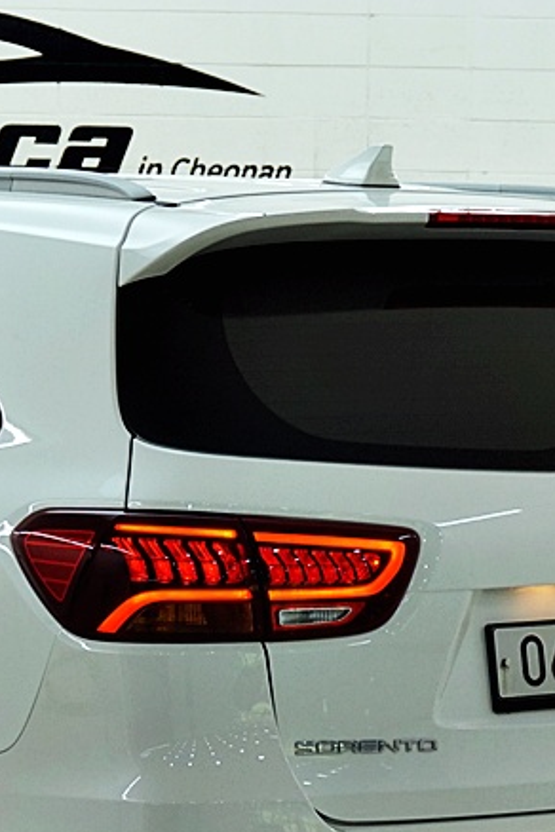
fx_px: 2960
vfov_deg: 16.0
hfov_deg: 10.7
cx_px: 122
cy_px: 568
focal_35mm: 128
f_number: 5
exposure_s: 1/160
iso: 400
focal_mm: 34
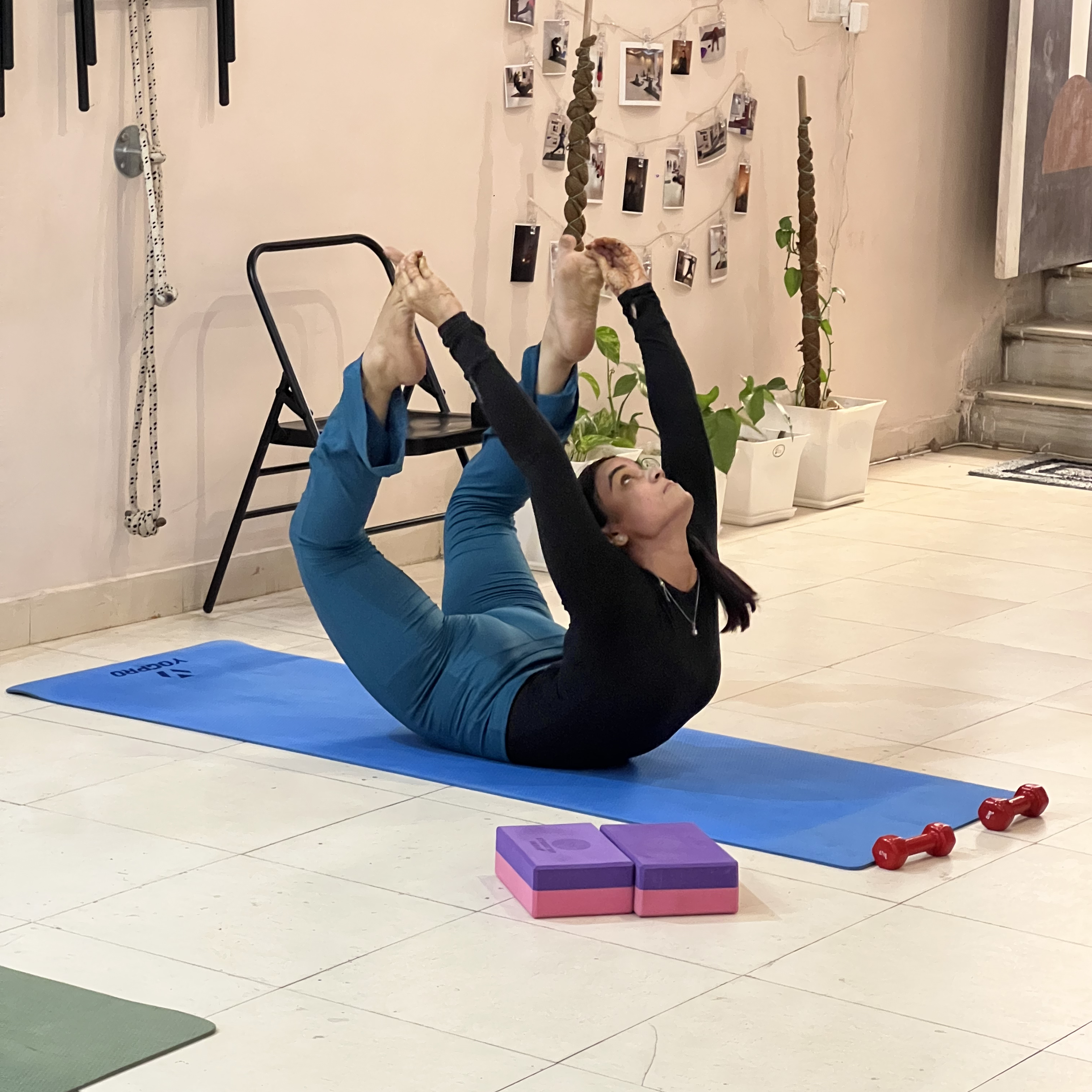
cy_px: 429
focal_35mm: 91
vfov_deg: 19.1
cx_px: 546
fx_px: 3248
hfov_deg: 19.1
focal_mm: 9
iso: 800
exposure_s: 1/50
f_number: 2.8
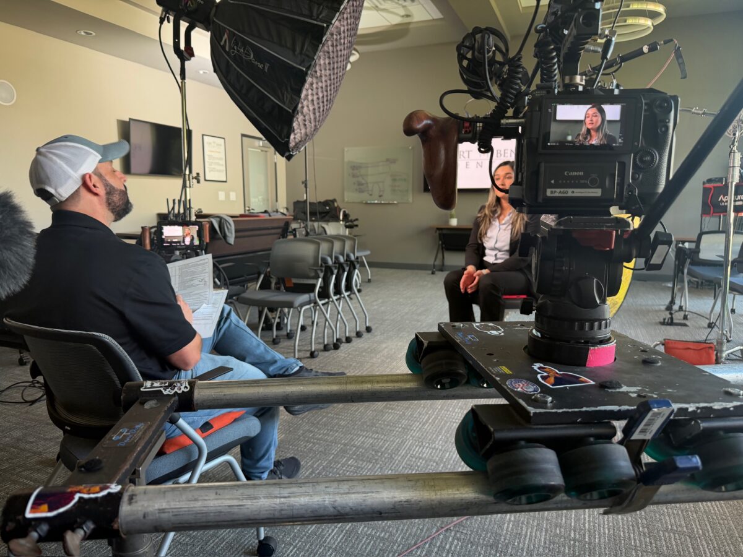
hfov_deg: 71.6
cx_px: 372
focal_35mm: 24
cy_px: 278
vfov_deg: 56.8
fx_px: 515
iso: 200
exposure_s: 1/66
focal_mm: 6.76
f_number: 1.78
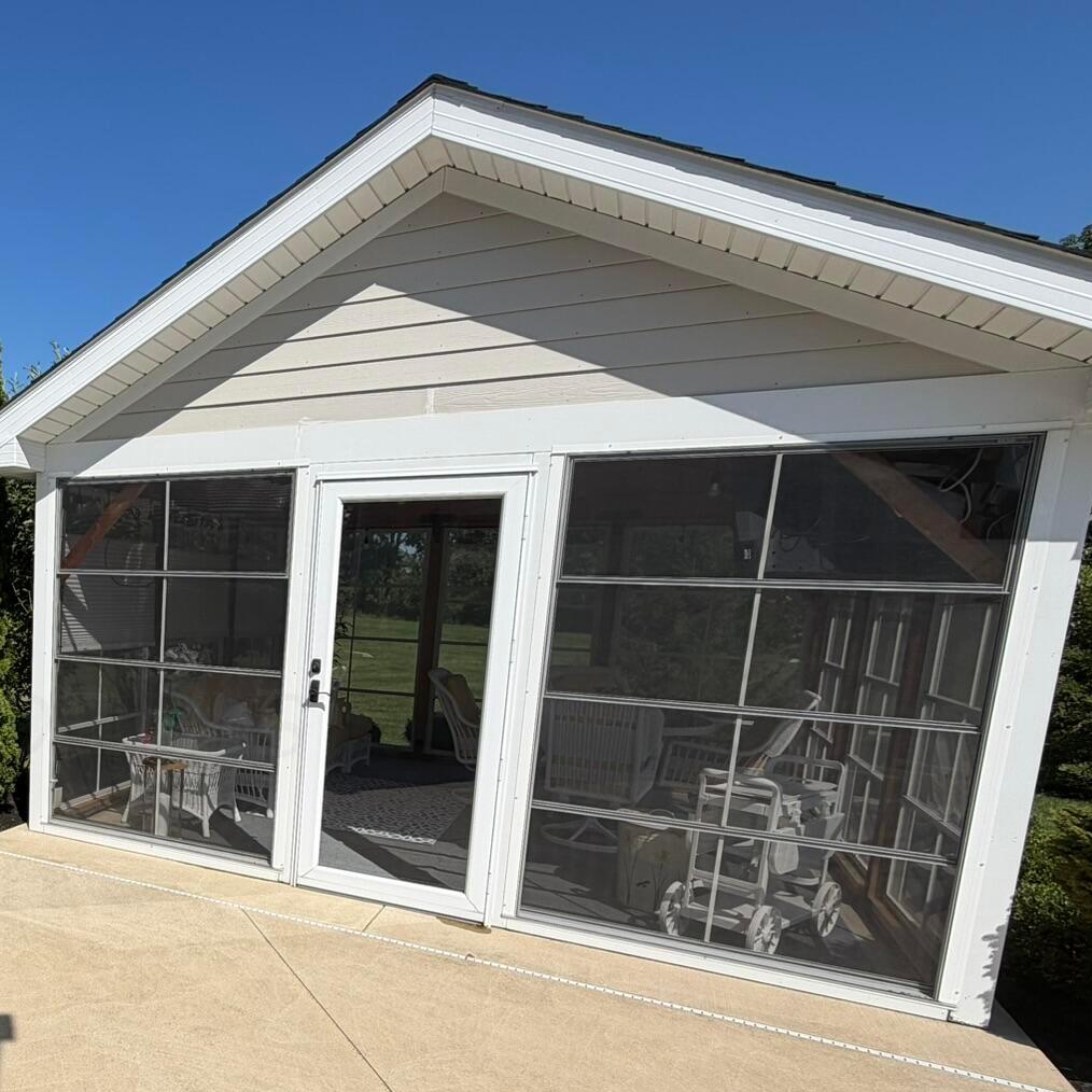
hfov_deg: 53.9
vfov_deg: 61.5
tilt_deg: -8.6
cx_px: 86
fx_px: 892
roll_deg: -1.5
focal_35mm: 25
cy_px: 724
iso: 20
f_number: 2.2
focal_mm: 2.22
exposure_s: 1/1285
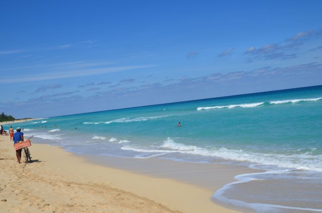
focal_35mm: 42
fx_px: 375
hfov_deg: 46.5
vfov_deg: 31.8
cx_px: 161
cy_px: 106
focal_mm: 28
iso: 100
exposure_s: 1/160
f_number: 11
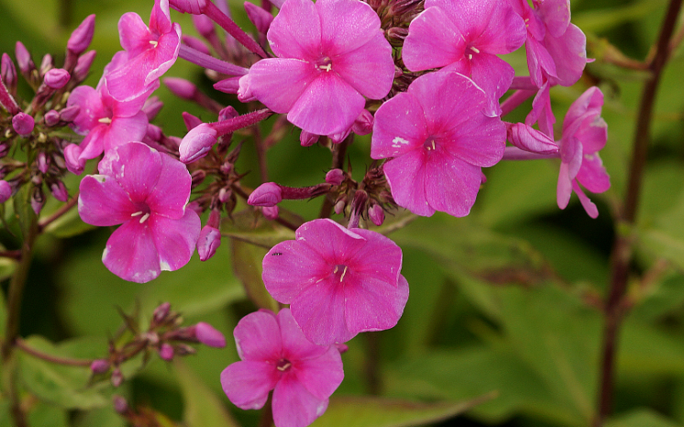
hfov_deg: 8.5
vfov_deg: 5.3
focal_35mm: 246
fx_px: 4585
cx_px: 249
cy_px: 173
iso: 200
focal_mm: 100
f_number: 5.6
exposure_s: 1/160
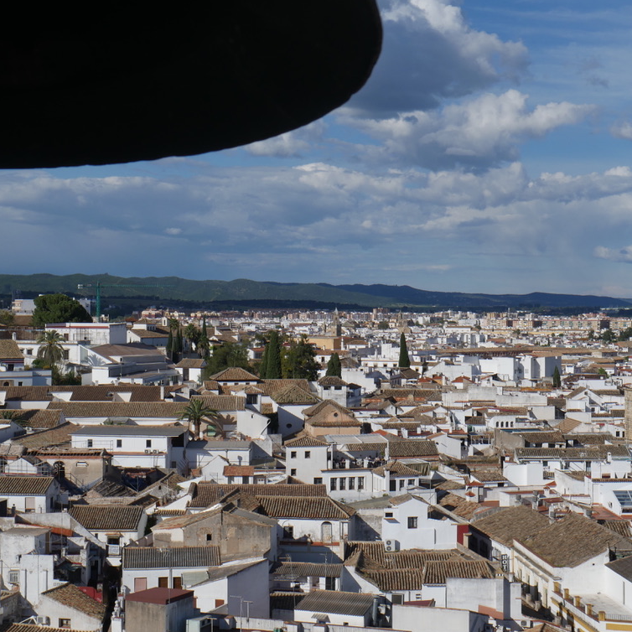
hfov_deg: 28.6
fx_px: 1239
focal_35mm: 60
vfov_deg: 28.6
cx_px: 371
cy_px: 313
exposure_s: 1/640
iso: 200
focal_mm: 25
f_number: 11
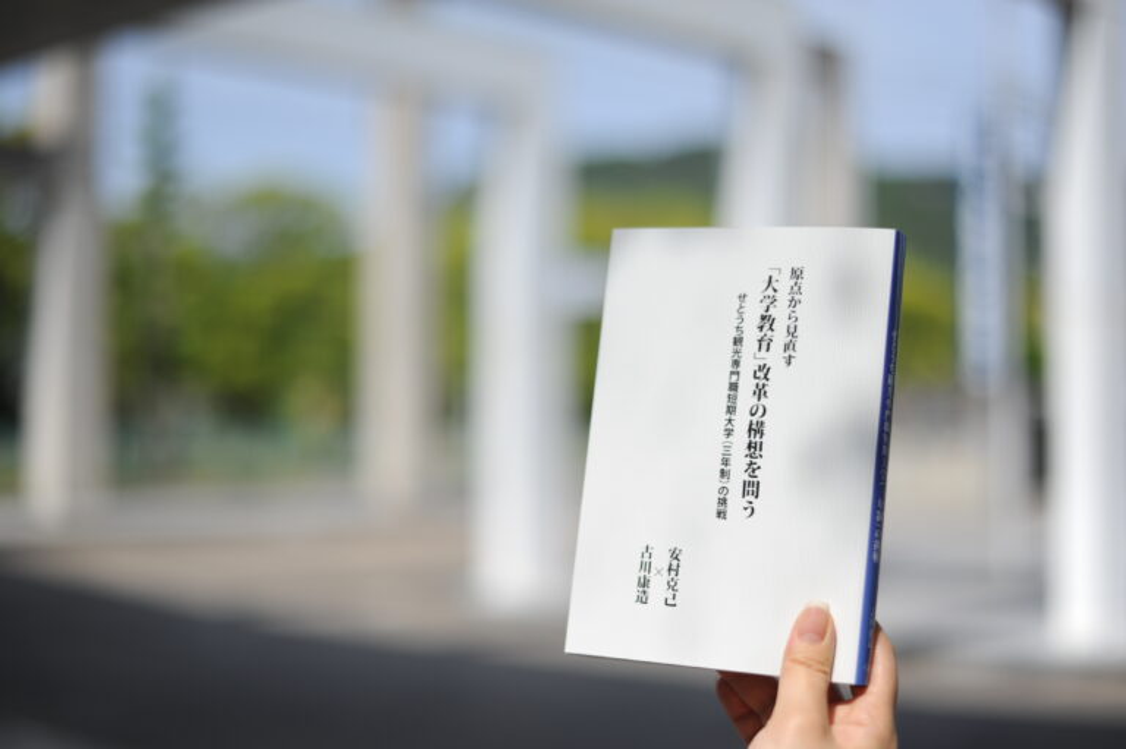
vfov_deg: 27.0
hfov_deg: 39.6
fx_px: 1563
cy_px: 374
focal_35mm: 50
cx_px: 563
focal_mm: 50
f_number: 2
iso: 200
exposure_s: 1/6400
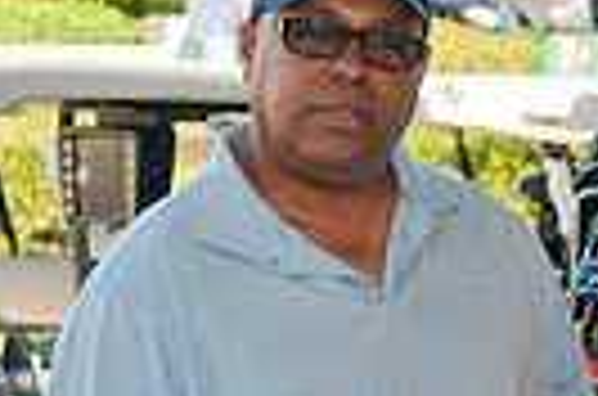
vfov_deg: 5.2
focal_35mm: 262
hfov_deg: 7.6
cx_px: 1079
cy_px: 380
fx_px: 4342
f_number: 5
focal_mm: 40
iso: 200
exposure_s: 1/60
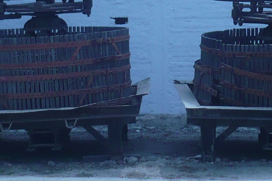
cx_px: 144
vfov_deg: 9.5
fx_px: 1080
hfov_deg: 14.4
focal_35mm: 143
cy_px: 1
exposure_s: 1/1000
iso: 100
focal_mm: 5.8
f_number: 2.8
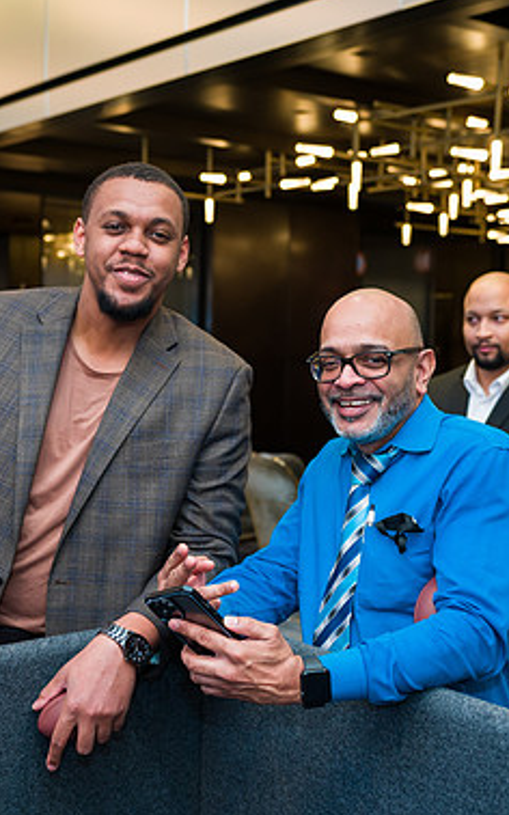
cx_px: 209
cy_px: 408
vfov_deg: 40.3
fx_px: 1111
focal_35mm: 50
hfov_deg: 25.8
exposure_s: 1/200
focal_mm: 32
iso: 500
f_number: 4
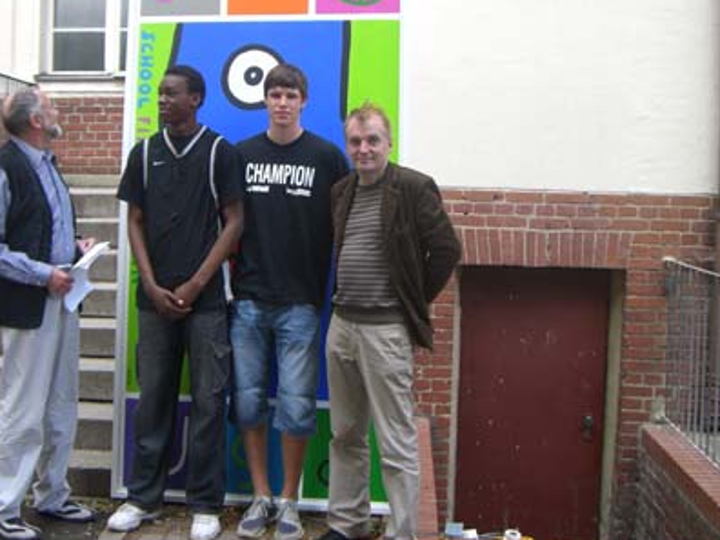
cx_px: 305
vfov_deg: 30.2
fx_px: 998
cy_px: 205
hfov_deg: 39.6
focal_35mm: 48
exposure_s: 1/160
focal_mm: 6.2
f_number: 2.7
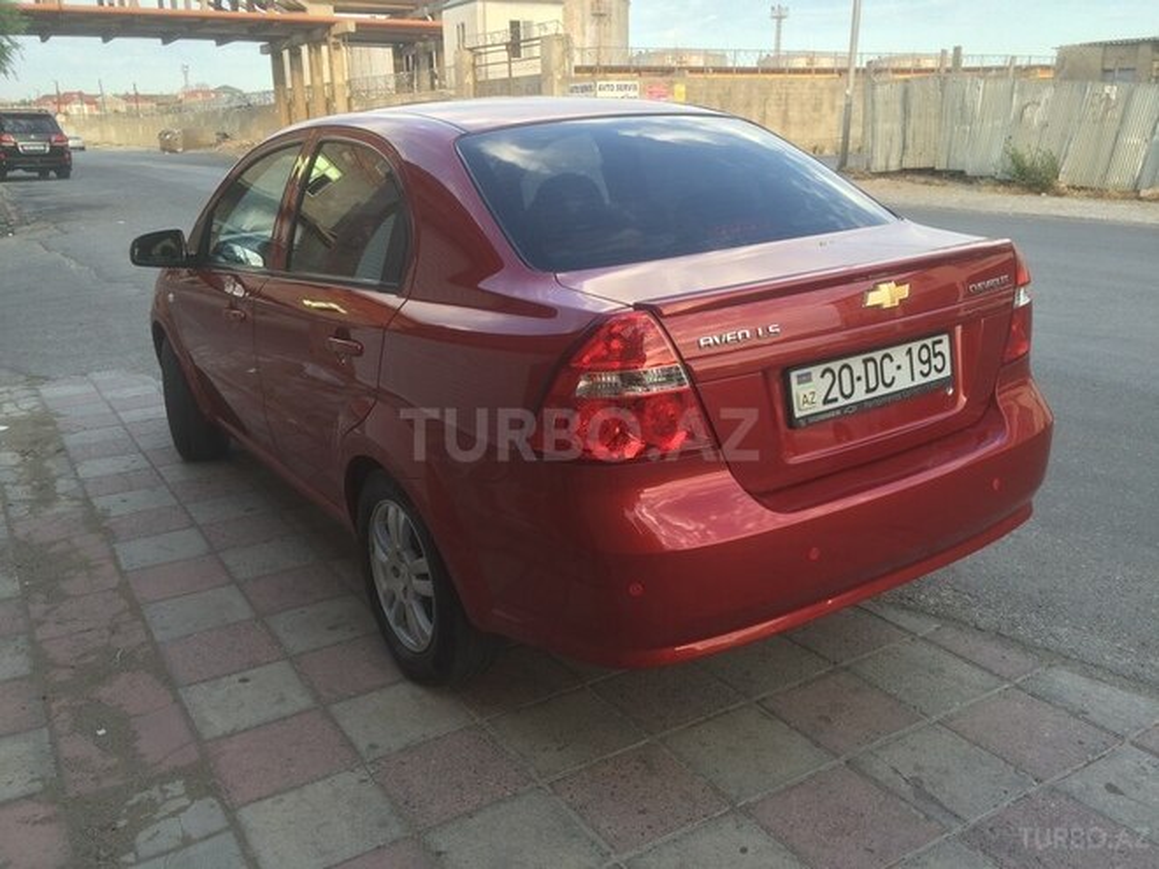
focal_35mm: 29
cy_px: 434
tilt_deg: -17.3
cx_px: 580
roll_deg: -1.4
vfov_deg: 48.2
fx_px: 971
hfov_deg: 61.7
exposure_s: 1/119
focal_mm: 4.15
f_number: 2.2
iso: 32
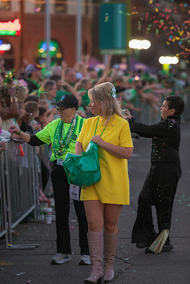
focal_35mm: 145
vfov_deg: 14.2
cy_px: 142
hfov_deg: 9.5
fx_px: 1148
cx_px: 95
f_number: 2.8
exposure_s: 1/250
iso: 3200
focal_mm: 145
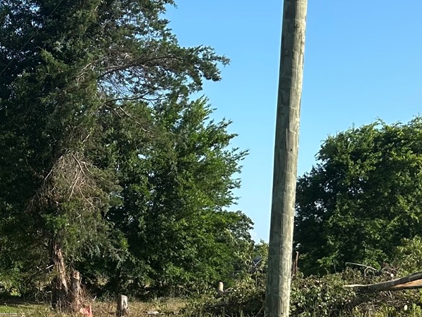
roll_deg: -0.3
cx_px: -214
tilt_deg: -4.7
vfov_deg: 16.8
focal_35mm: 85
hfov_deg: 19.9
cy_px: 355
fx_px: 1037
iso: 50
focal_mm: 5.7
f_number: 1.5
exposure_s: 1/2165
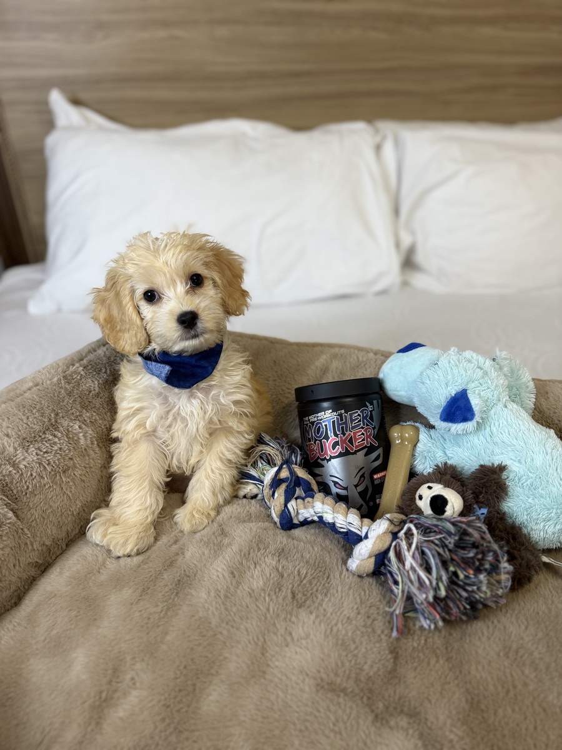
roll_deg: +0.9
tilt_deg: -30.3
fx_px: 520
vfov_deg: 71.6
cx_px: 281
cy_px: 375
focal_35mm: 24
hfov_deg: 56.8
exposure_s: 1/60
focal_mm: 6.76
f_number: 1.78
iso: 200
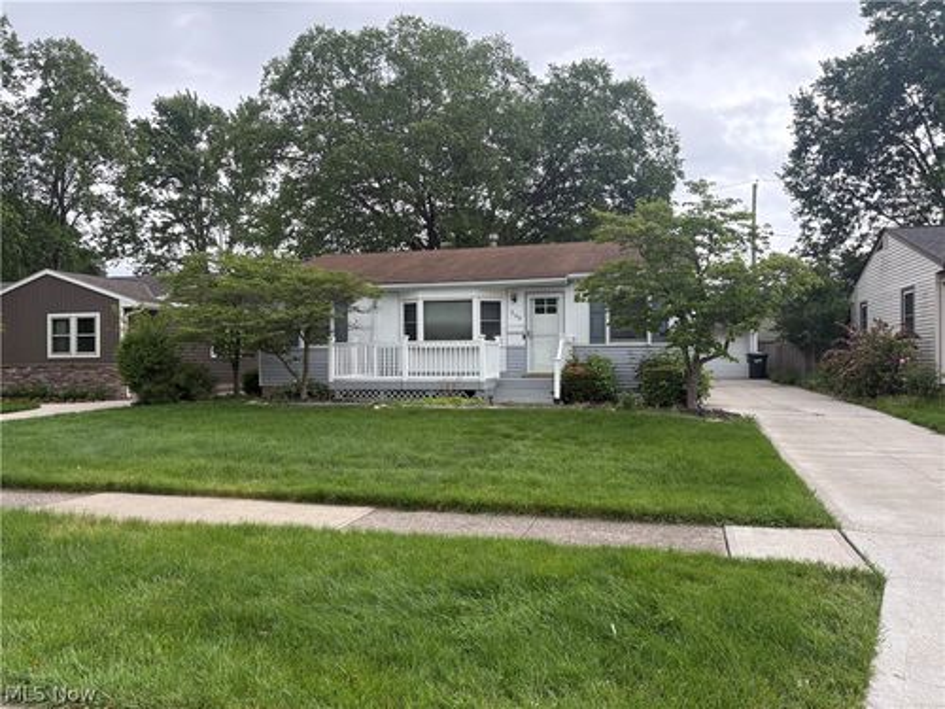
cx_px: 472
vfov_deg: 53.1
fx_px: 710
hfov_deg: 67.3
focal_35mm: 26
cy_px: 354
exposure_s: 1/694
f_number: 1.6
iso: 64
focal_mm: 5.96
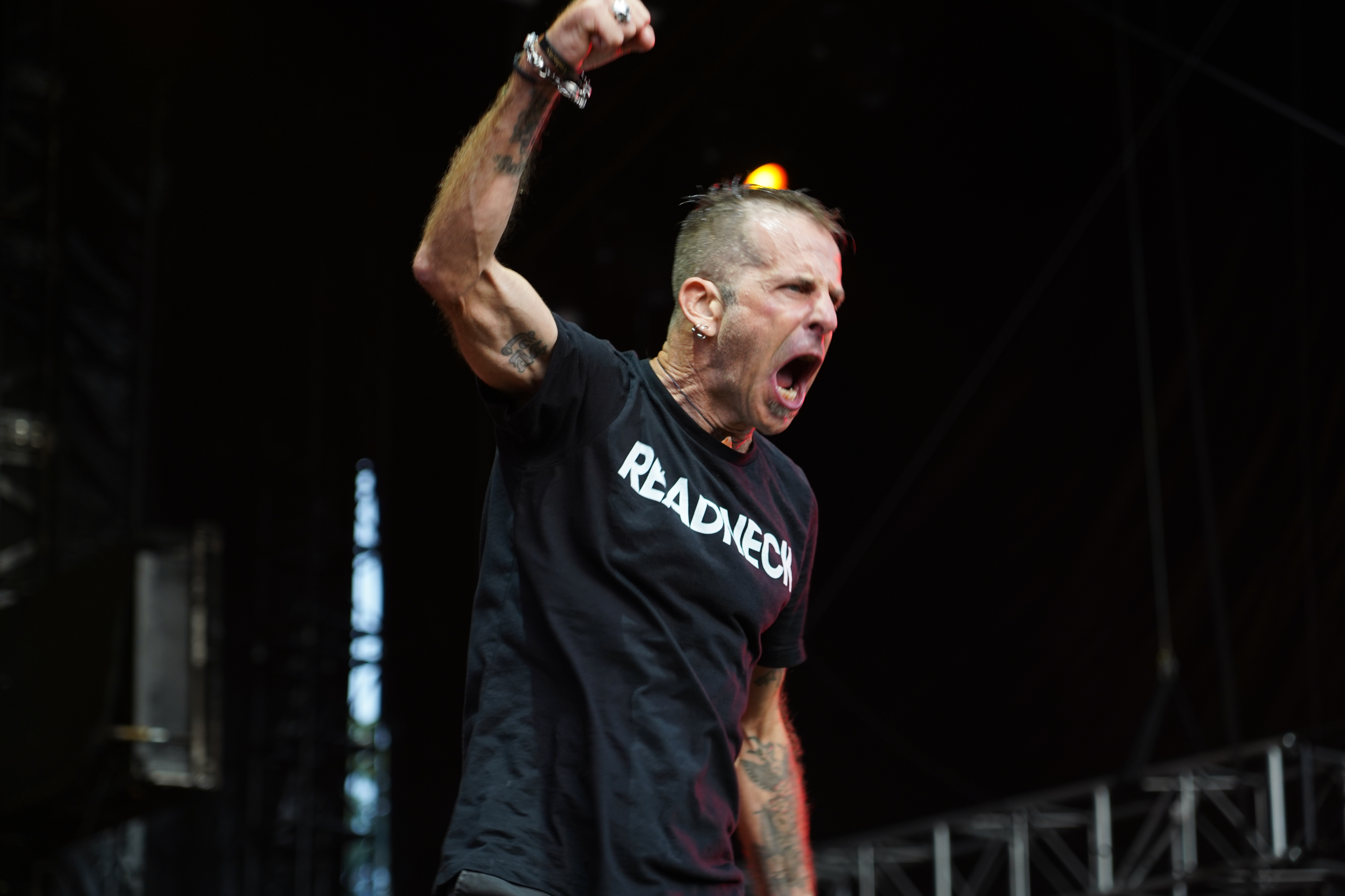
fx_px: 3923
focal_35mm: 105
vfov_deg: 13.0
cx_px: 672
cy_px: 448
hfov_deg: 19.5
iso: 400
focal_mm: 105
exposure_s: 1/125
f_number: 4
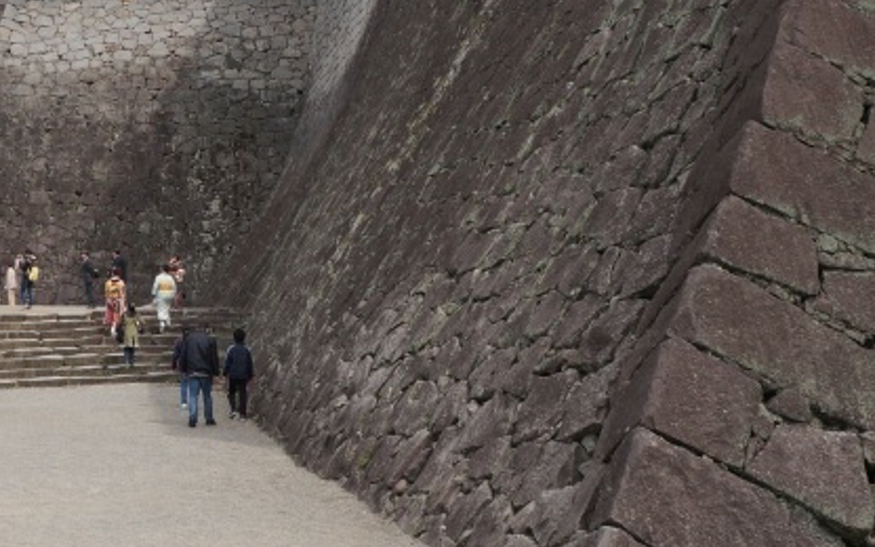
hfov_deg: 29.8
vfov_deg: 19.3
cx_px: 97
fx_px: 1574
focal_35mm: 66
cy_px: 36
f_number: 8
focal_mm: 18
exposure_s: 1/400
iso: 200
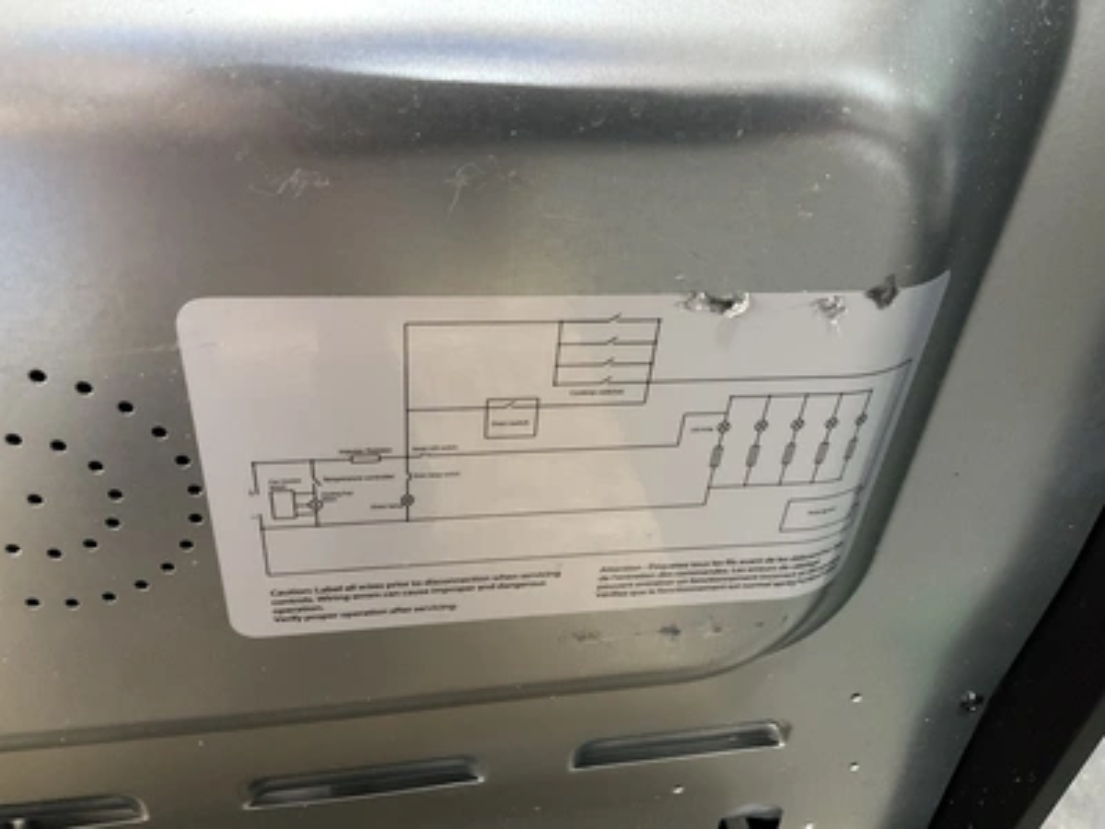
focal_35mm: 29
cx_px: 552
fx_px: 926
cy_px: 414
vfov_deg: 48.2
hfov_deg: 61.7
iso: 400
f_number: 1.8
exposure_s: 1/30
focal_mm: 3
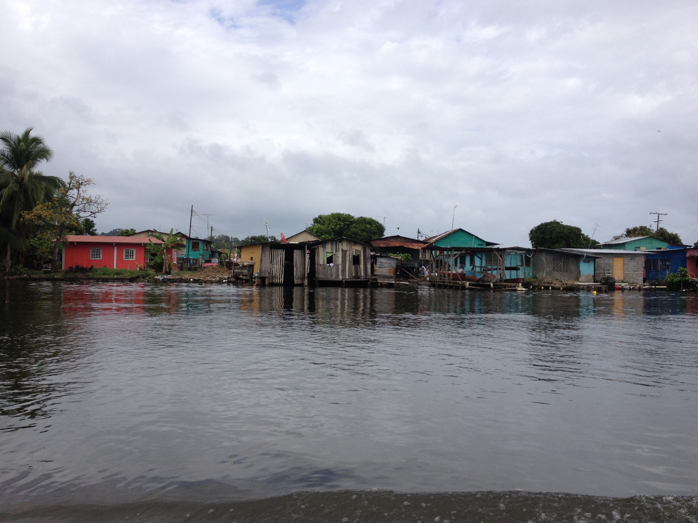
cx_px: 349
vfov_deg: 40.7
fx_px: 706
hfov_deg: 52.6
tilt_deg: -2.3
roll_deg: -0.9
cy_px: 262
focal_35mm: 35
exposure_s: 1/1905
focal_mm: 4.28
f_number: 2.4
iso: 50
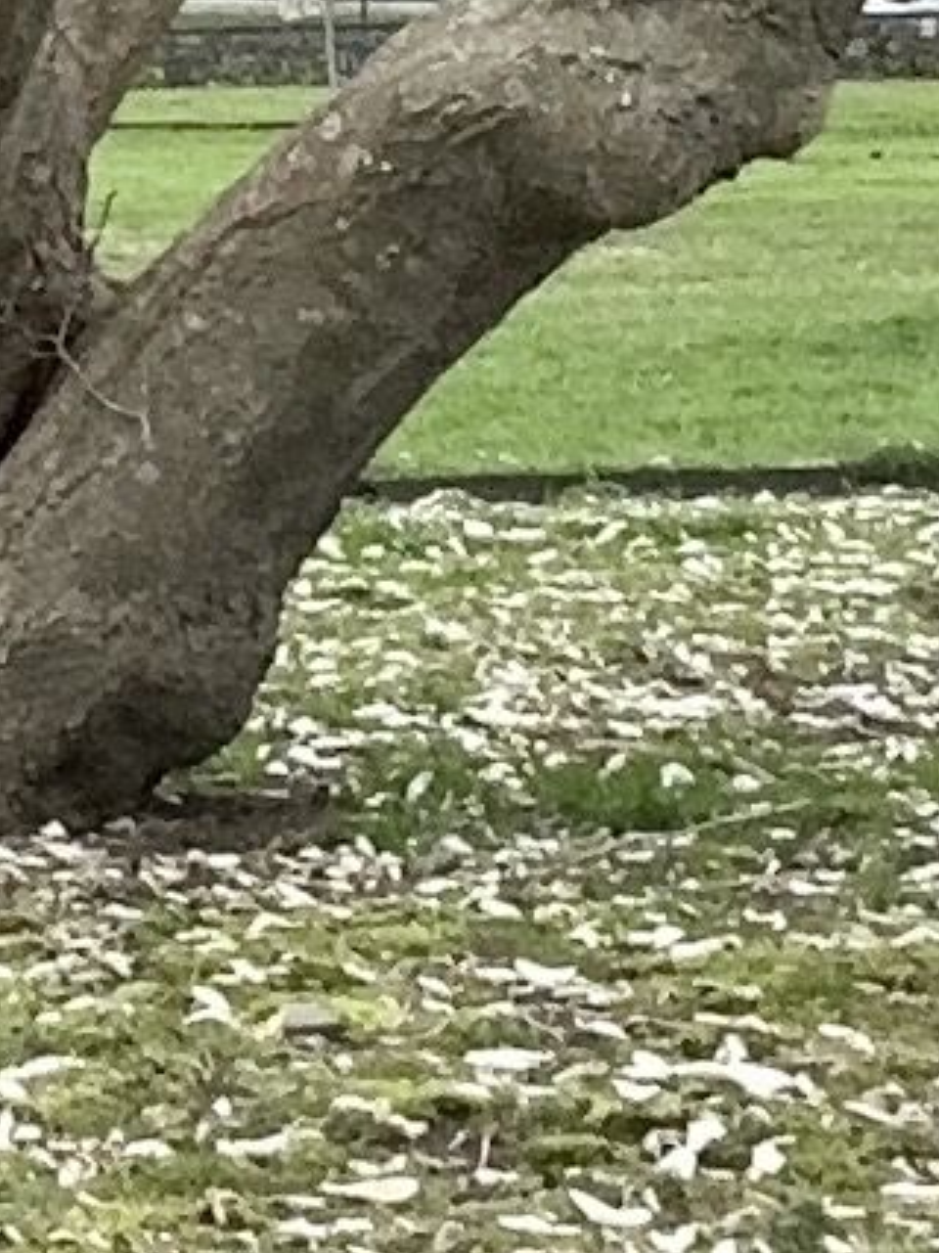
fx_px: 5609
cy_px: -104
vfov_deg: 12.5
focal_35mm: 155
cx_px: -1070
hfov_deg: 8.9
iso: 25
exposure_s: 1/190
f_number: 1.9
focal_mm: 2.69
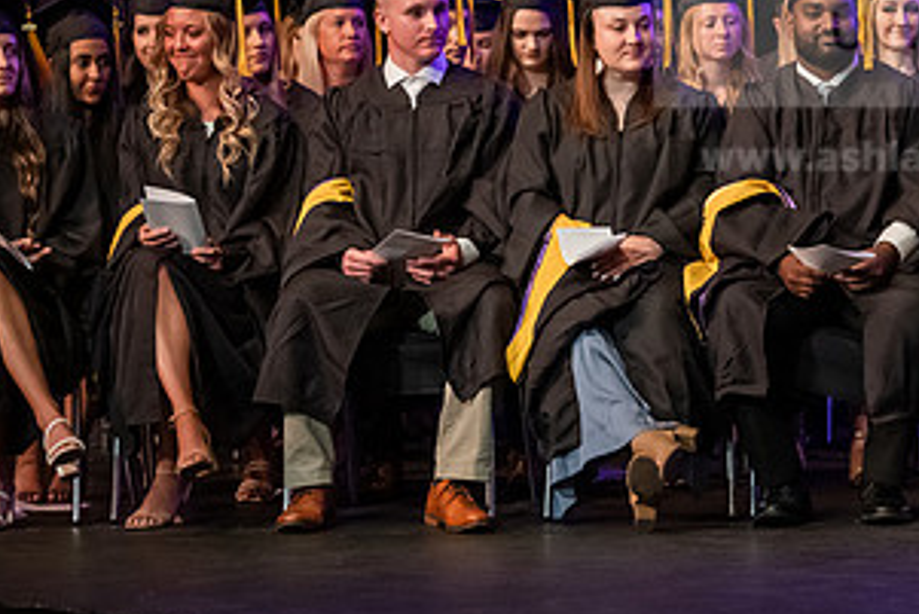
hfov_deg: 8.9
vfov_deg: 6.0
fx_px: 5899
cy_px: 221
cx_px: 562
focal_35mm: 231
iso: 4000
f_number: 3.2
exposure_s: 1/200
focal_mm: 120
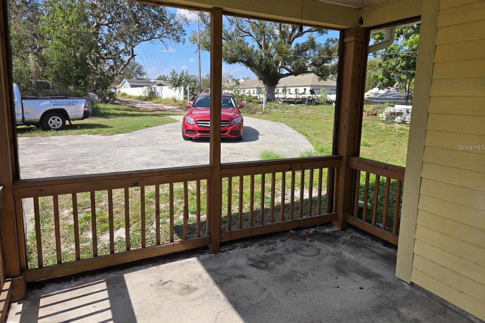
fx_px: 323
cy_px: 147
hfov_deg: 73.7
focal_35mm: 24
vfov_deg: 53.1
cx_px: 243
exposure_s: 1/786
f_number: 1.8
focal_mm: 5.4
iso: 25
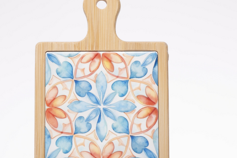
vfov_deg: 9.8
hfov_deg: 14.6
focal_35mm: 140
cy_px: 81
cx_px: 93
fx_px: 922
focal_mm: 60.8
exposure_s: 1/125
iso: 125
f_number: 8
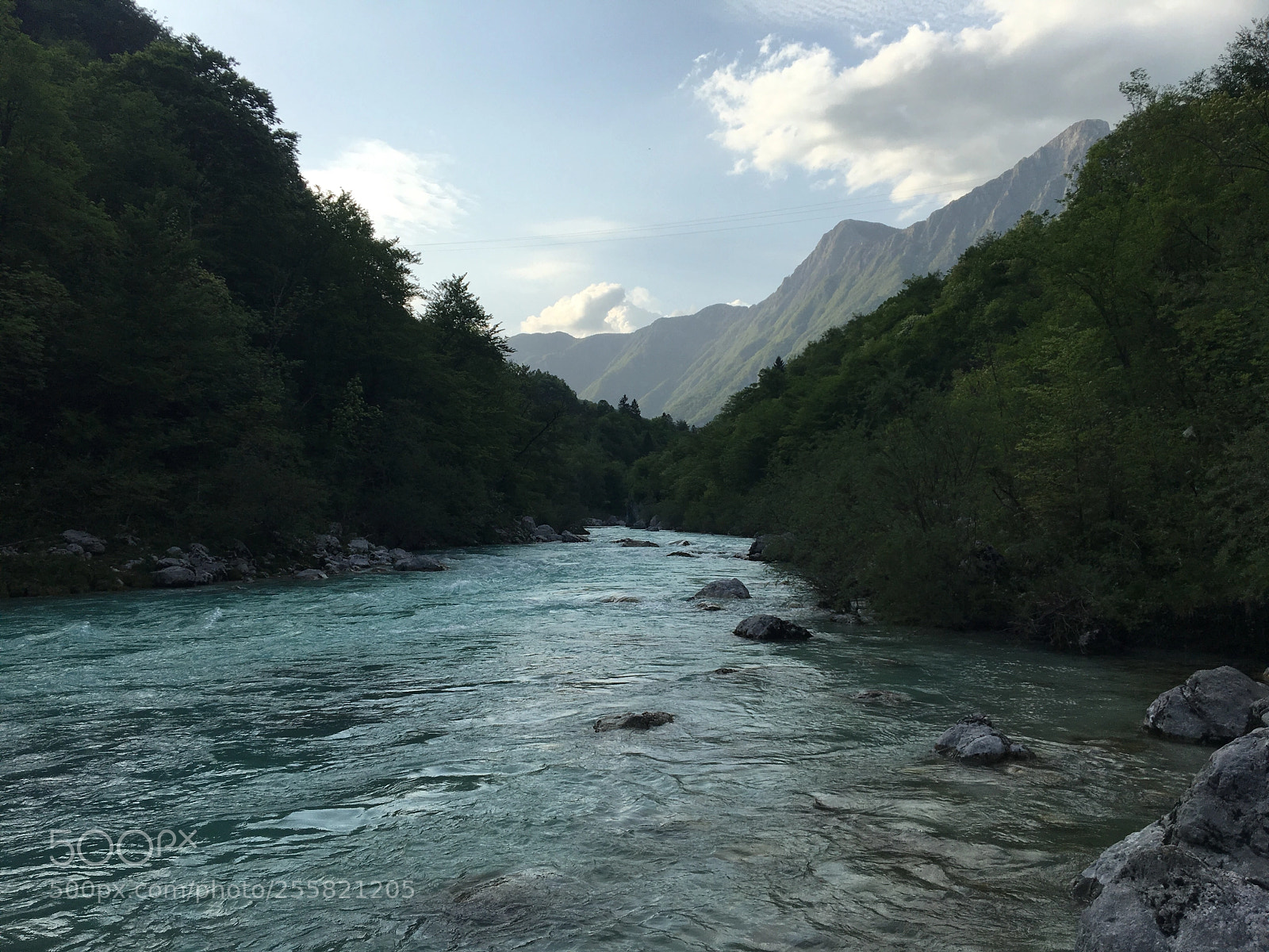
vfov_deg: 48.2
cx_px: 634
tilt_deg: +3.3
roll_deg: +0.6
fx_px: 1063
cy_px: 476
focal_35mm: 29
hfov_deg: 61.7
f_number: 2.2
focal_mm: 4.15
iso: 25
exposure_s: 1/1451
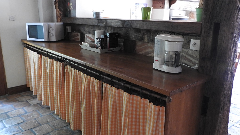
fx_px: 210
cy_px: 69
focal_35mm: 33
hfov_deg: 59.5
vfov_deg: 35.6
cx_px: 120
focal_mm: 5.4
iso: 400
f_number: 4
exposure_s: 1/10
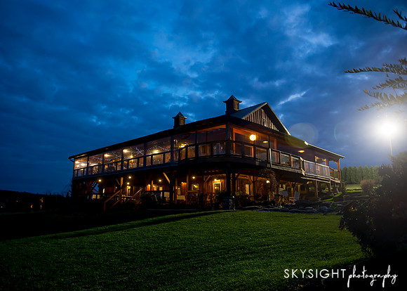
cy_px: 144
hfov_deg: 69.5
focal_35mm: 25
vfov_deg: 52.8
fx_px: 293
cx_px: 188
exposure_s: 1/40
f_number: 2.8
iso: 1000
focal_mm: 24
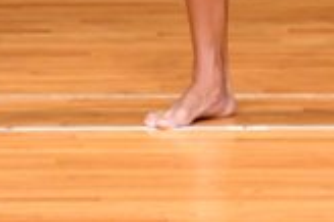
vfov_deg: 1.1
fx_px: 11187
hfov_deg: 1.7
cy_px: -299
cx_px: 539
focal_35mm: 1207
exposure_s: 1/400
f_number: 5.6
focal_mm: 170
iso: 4000
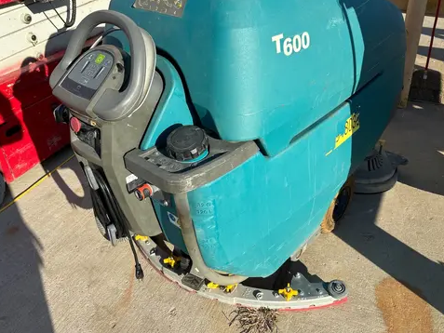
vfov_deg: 46.7
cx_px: 244
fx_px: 385
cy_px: 146
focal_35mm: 30
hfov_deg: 59.8
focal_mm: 5.96
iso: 50
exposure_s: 1/2288
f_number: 1.6
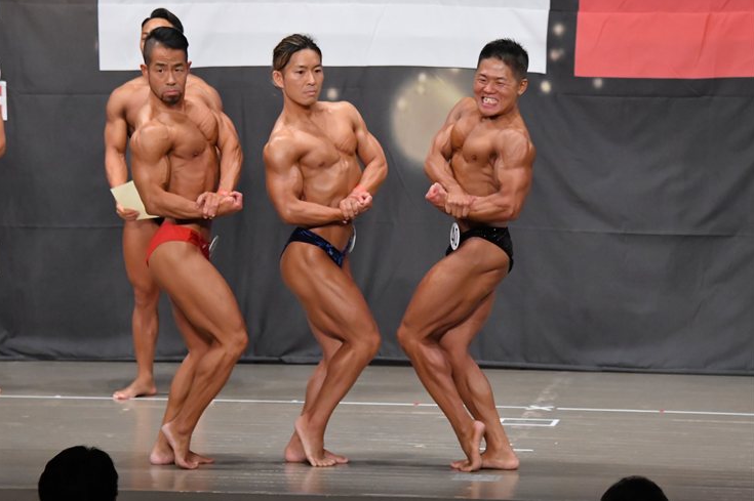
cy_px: 247
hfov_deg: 9.7
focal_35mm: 213
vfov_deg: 6.4
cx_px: 360
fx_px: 4458
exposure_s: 1/400
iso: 6400
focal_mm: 135
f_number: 5.6
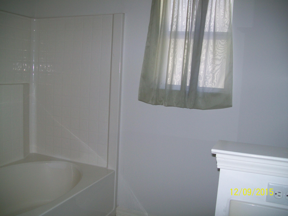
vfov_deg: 41.8
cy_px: 108
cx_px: 144
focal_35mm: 34
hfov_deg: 54.0
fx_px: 283
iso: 64
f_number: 2.7
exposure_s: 1/125
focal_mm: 6.1
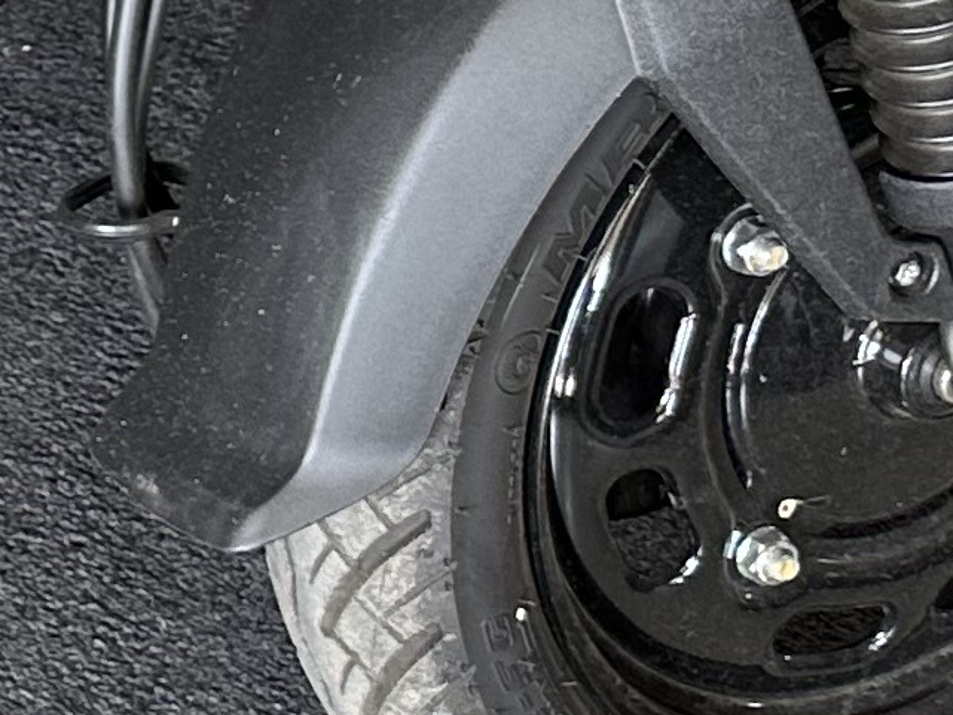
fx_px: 4158
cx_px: -1060
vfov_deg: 9.7
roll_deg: -1.8
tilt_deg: -40.7
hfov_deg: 11.5
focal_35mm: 151
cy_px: -64
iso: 125
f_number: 1.78
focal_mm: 6.86
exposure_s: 1/60
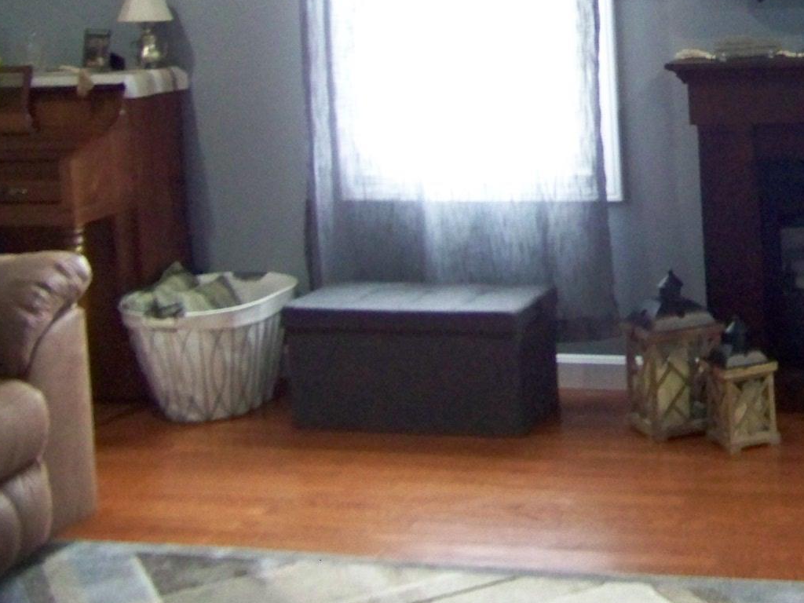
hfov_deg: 25.8
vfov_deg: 19.9
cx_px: 782
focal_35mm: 72
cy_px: 31
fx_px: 1672
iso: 400
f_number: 2.8
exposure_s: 1/25
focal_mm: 5.85
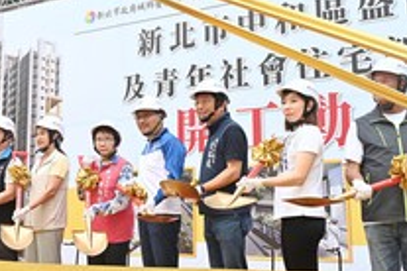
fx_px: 678
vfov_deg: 22.5
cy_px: 83
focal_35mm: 60
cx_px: 118
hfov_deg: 32.9
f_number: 8
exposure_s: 1/250
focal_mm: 31
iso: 250
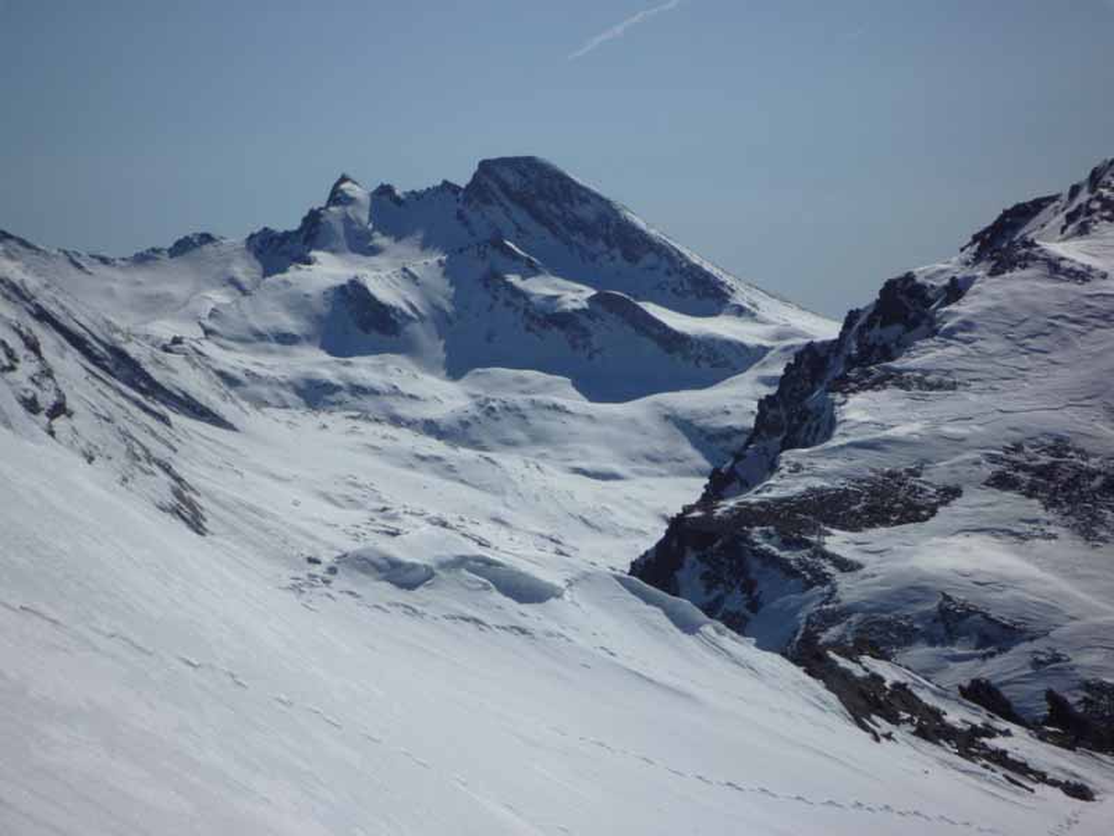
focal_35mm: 125
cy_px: 418
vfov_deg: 11.9
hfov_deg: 15.8
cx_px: 557
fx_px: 4023
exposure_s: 1/1000
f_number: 8
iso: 100
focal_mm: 22
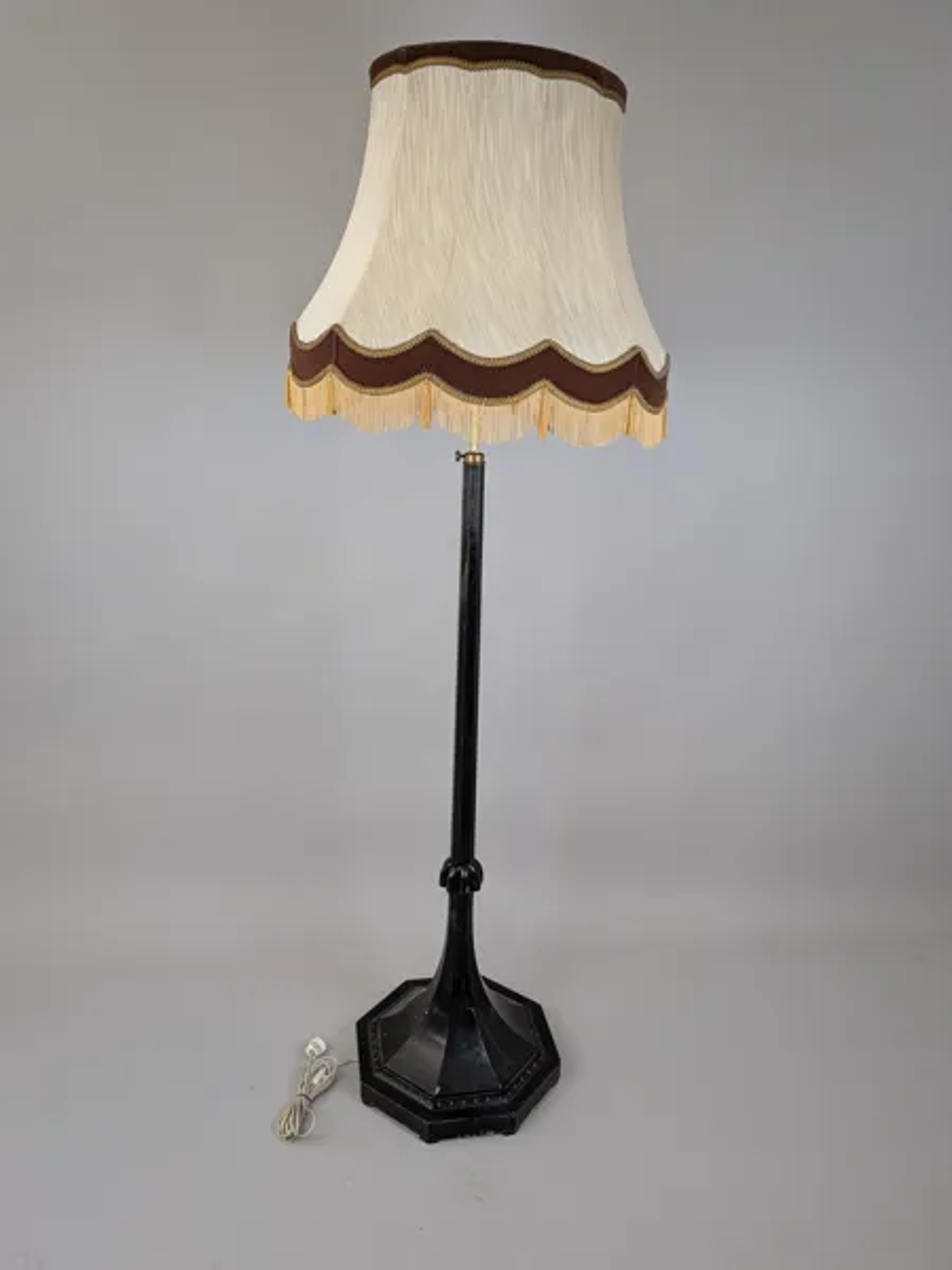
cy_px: 635
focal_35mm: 24
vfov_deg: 71.6
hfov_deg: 56.8
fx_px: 880
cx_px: 476
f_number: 1.7
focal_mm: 4.53
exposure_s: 1/100
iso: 63
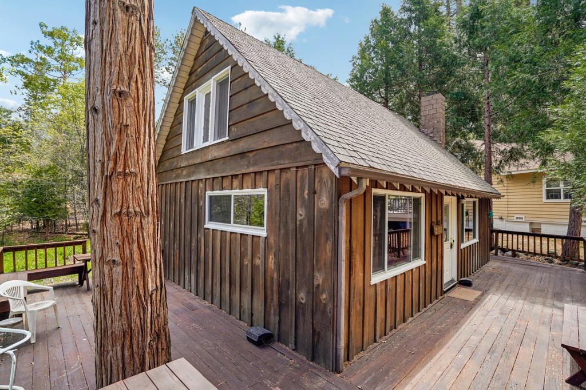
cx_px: 293
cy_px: 195
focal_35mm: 16
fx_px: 260
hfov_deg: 96.8
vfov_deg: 73.7
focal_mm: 16
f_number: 8
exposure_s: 1/50
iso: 100
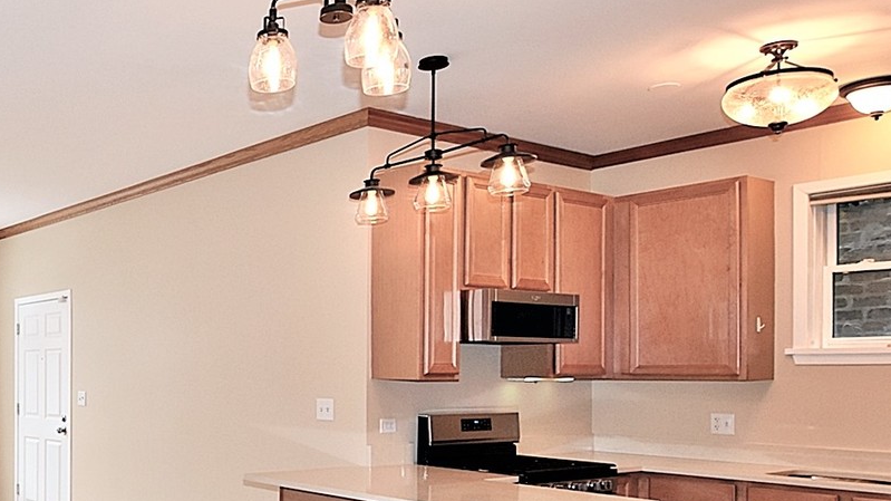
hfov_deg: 49.6
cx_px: 70
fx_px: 828
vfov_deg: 33.1
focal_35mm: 35
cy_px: 368
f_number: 4.5
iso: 800
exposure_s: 1/80
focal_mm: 11
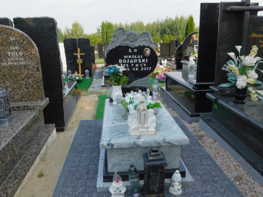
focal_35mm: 30
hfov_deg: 60.0
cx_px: 132
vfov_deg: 46.8
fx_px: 228
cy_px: 98
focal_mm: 5.3
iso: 125
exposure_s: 1/640
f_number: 3.2
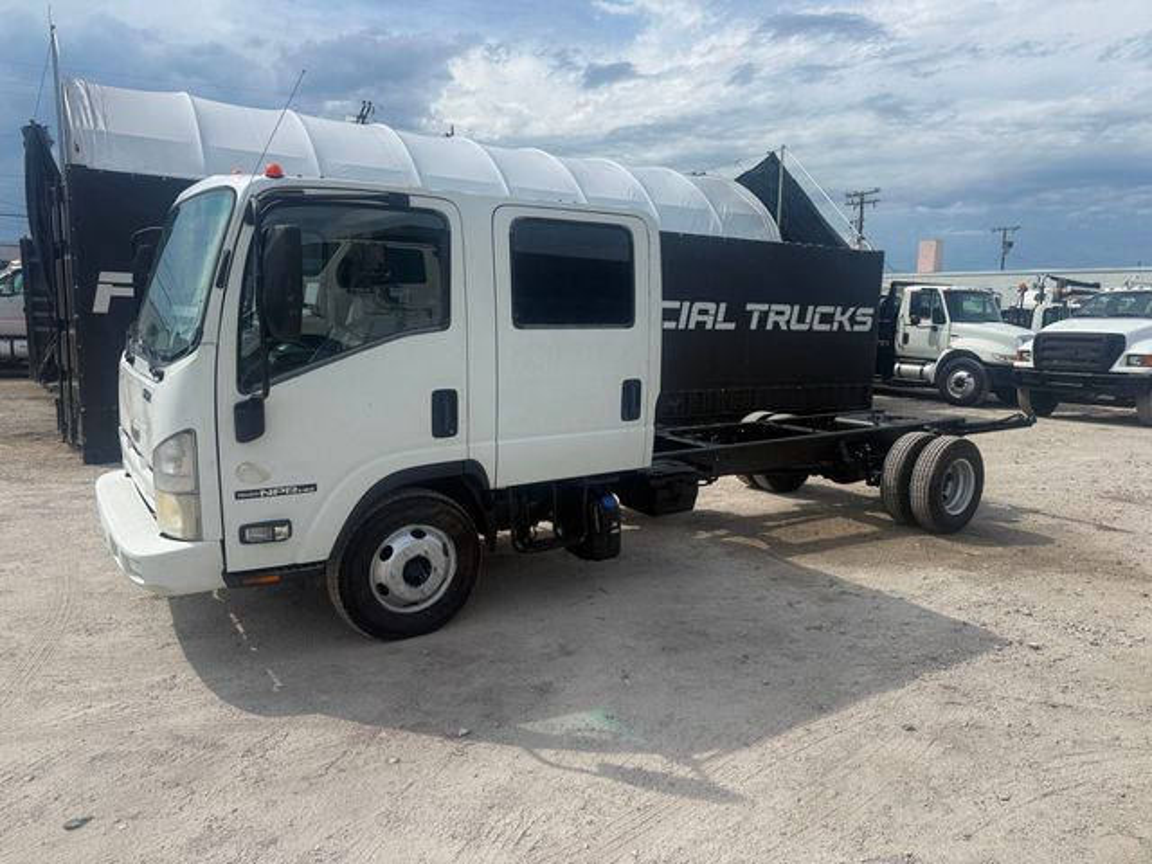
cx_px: 576
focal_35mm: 24
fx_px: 799
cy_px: 432
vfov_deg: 56.8
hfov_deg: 71.6
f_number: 1.78
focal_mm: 6.76
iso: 80
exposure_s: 1/6173
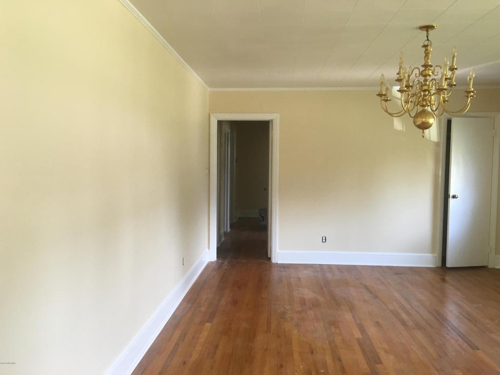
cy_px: 188
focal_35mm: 29
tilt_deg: -3.5
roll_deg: -0.7
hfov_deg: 61.7
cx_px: 250
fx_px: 419
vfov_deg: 48.2
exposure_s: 1/30
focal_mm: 4.15
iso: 80
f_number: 2.2
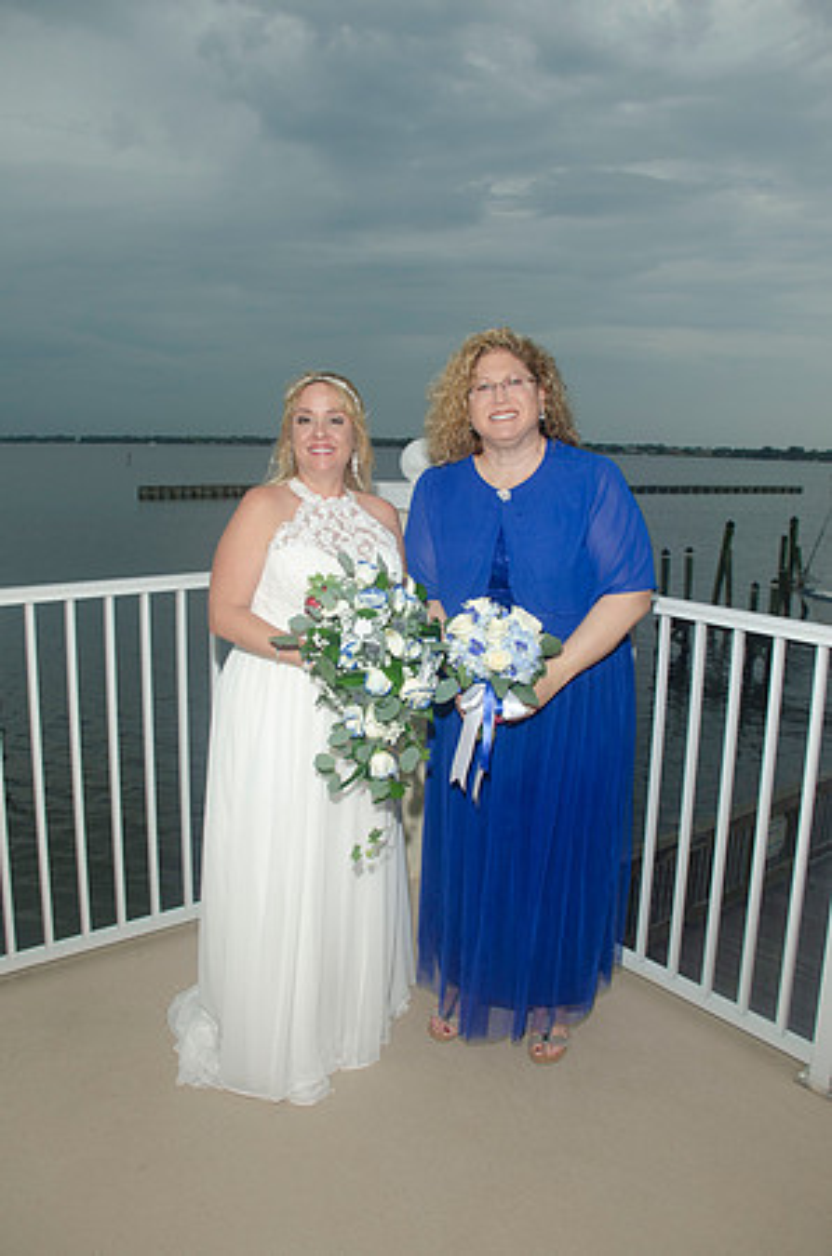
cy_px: 628
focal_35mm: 27
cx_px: 416
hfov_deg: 47.7
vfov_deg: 67.5
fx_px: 940
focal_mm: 18
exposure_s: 1/160
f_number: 5.6
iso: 200
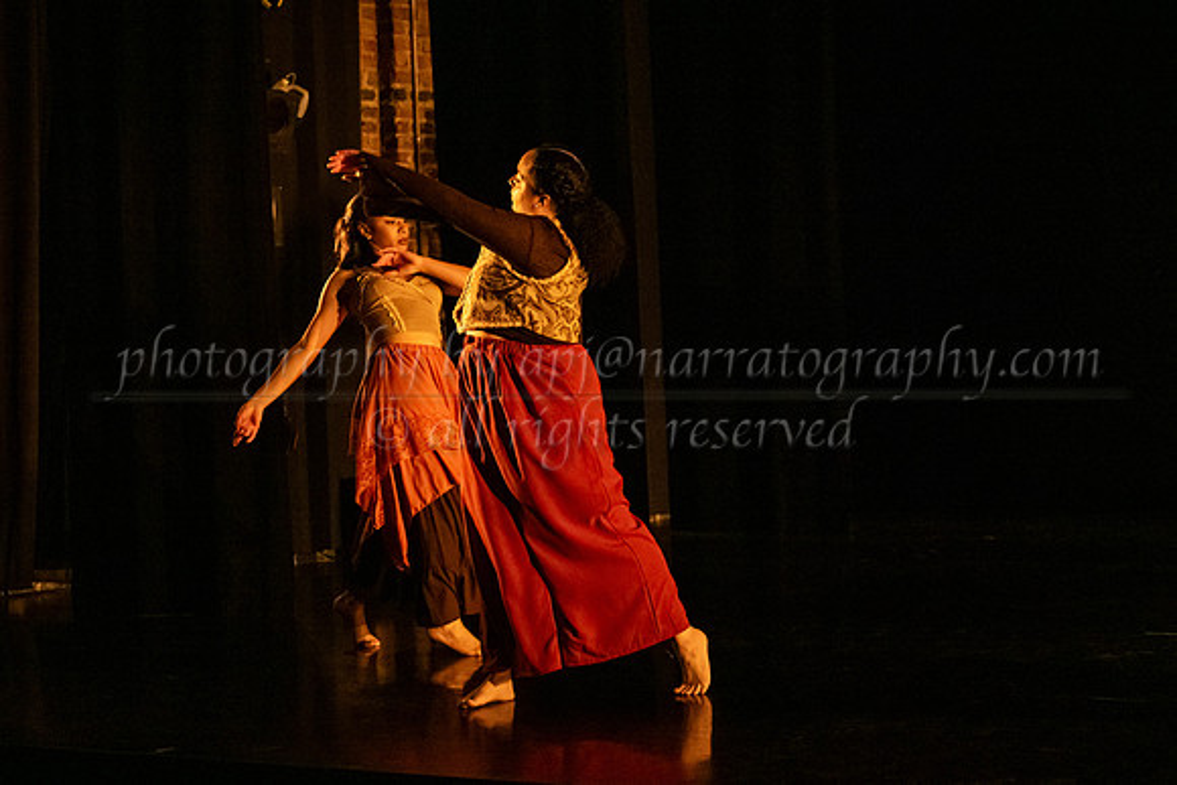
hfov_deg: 24.5
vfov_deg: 16.5
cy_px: 393
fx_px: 2706
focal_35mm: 83
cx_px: 649
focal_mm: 75
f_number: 4
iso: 4000
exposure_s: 1/400
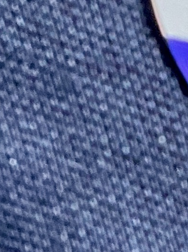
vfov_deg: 15.5
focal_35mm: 127
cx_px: 316
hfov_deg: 11.0
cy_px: 144
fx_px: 921
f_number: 2.2
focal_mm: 2.71
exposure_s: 1/684
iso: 32
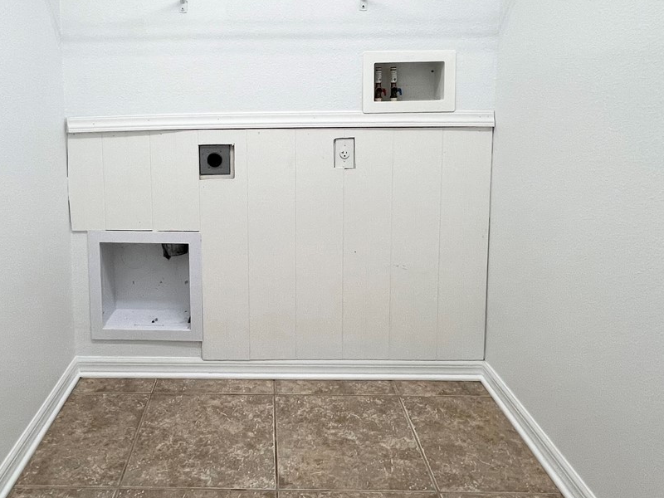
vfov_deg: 51.4
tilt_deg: -7.8
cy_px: 142
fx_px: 499
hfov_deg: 66.3
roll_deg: -0.8
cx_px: 250
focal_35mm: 26
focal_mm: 1.57
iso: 80
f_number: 1.8
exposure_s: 1/120
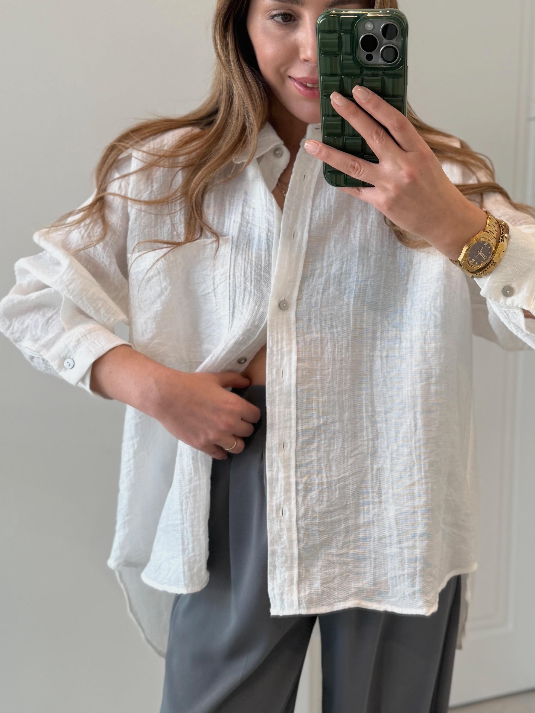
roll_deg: -0.1
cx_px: 352
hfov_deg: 34.8
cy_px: 372
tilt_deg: -32.4
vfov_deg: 45.8
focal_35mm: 41
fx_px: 845
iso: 80
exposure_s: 1/121
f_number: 1.78
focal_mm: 6.76
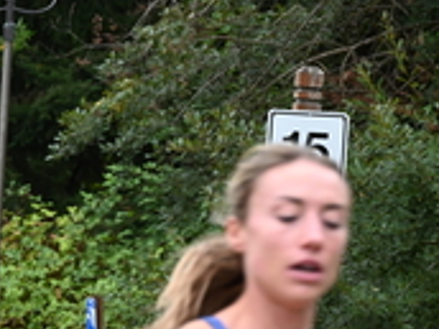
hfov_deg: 6.9
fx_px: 3589
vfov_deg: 5.2
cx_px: -248
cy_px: 287
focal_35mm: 283
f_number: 6.3
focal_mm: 92
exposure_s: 1/125
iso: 560
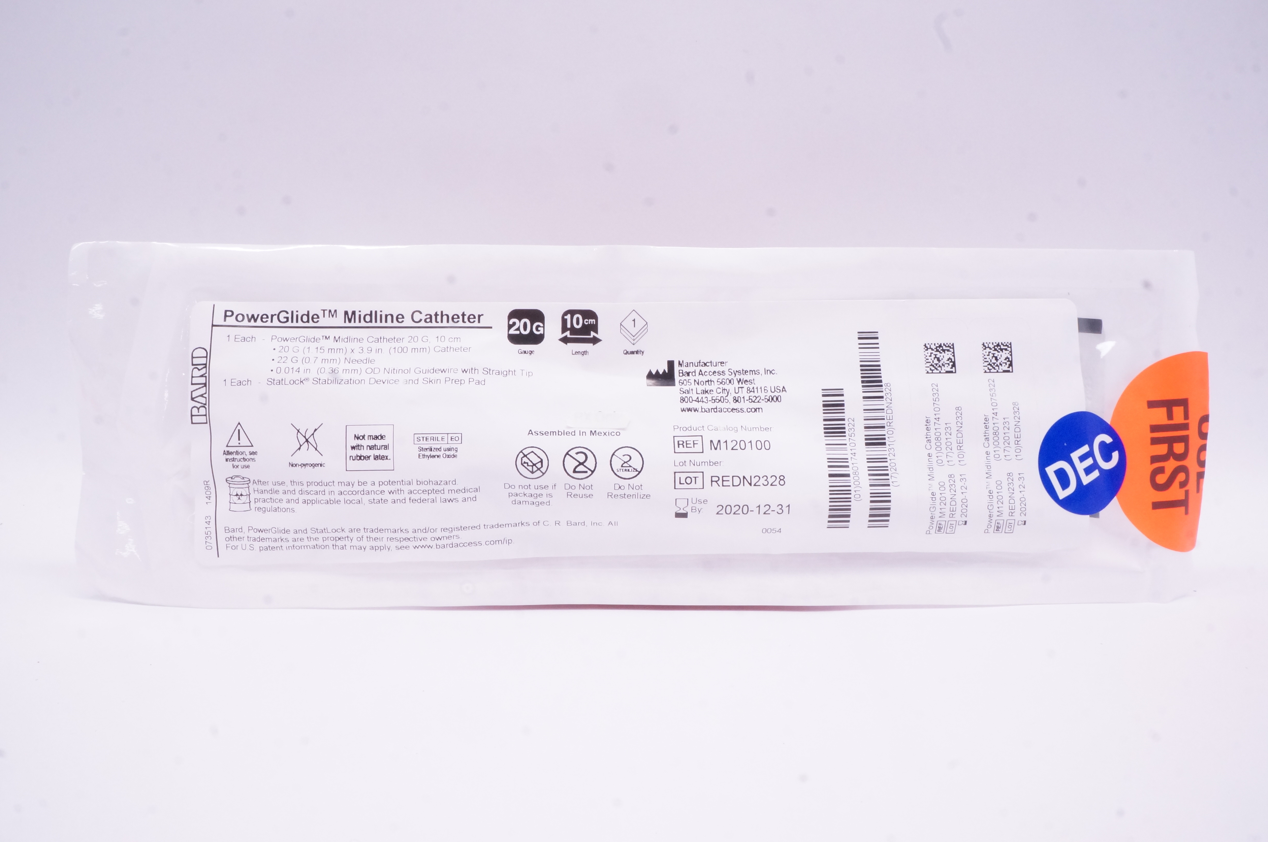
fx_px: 950
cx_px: 634
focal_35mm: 27
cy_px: 421
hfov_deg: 67.4
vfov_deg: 47.8
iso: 1600
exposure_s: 1/25
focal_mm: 18
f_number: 20
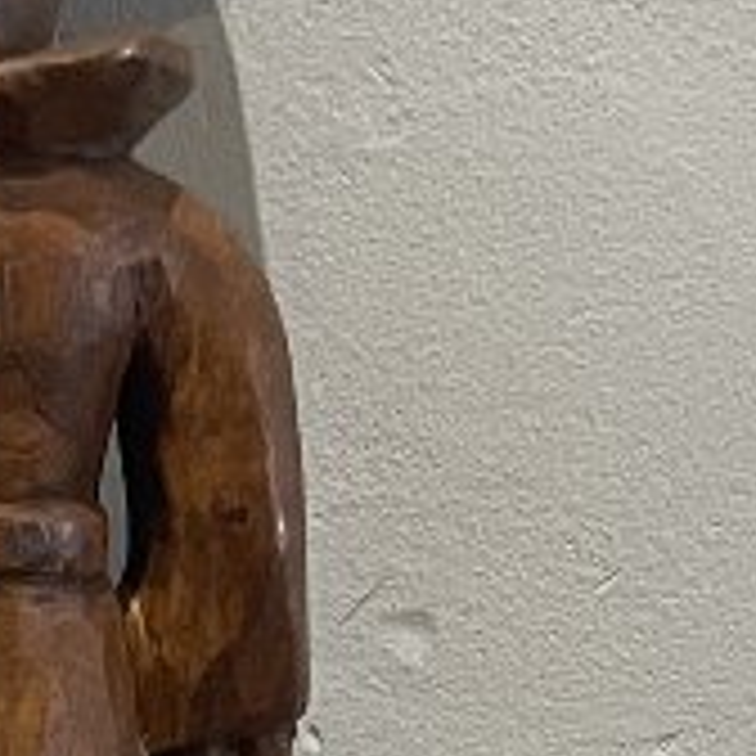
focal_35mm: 164
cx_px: -58
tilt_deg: -21.8
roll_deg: +0.0
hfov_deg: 10.5
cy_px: 1742
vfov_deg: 9.6
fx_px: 4052
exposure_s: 1/50
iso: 160
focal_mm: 4.2
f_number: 1.6
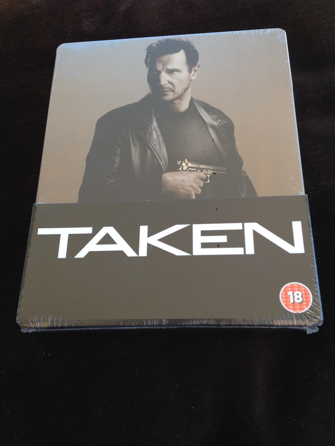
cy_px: 226
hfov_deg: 39.7
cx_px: 169
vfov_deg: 51.4
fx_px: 464
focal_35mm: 36
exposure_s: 1/120
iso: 50
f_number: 2.4
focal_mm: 4.28
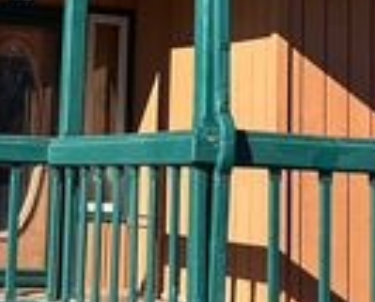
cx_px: 130
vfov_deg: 11.9
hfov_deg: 15.1
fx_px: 1413
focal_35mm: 127
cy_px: -89
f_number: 1.5
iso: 50
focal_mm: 5.7
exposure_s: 1/1972
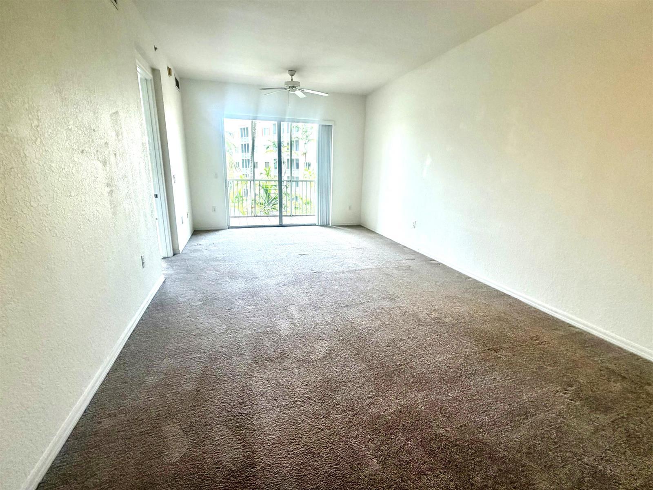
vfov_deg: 78.1
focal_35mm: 16
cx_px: 326
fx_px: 302
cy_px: 245
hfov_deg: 94.5
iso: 200
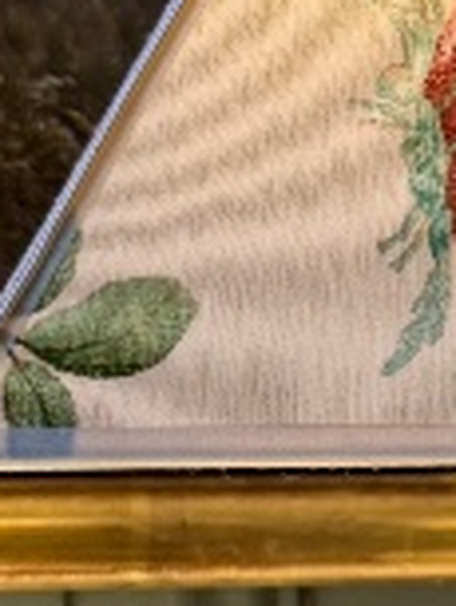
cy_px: 356
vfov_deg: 10.5
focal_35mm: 188
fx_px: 3297
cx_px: 1451
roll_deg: +0.7
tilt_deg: -2.7
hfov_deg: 7.0
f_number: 1.78
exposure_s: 1/100
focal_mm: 6.76
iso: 125
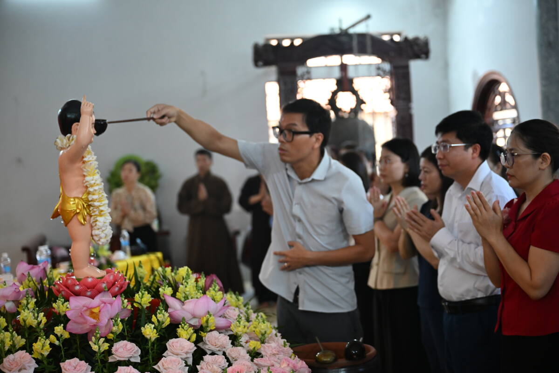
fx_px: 901
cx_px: 280
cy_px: 186
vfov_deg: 23.4
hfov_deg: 34.5
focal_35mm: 58
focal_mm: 58
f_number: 2.8
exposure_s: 1/320
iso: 2500
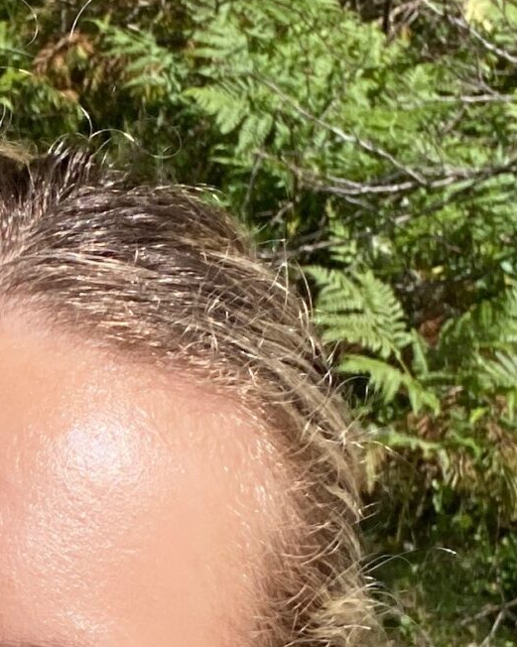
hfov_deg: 12.6
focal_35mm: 115
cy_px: 640
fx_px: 2201
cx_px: -305
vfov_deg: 16.4
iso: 25
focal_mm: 2.71
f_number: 2.2
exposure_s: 1/1199
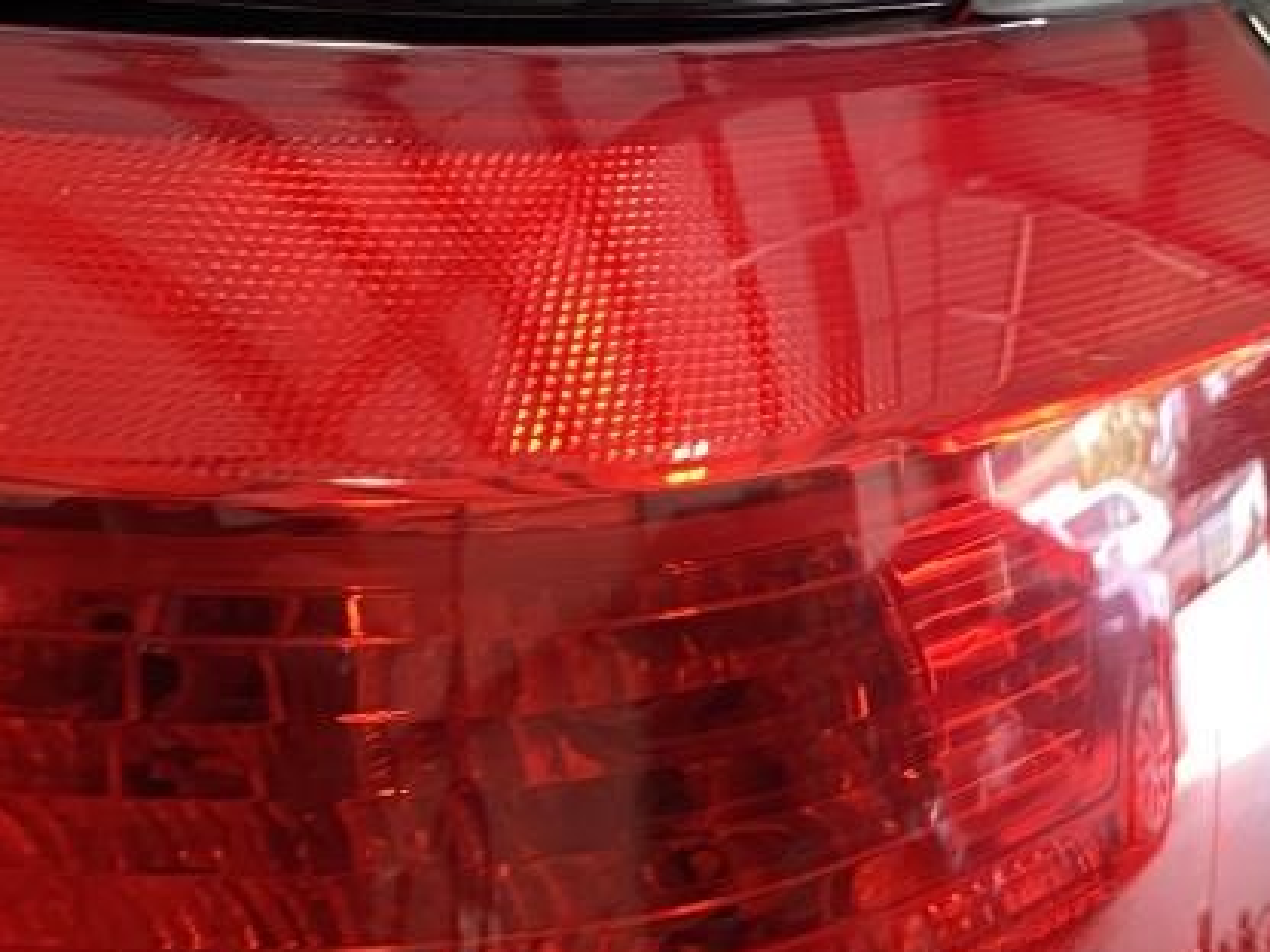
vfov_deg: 18.1
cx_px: 464
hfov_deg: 24.3
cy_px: 900
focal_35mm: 80
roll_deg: -3.6
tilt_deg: -21.7
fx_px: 2935
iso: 250
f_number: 1.8
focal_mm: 4.25
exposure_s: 1/60
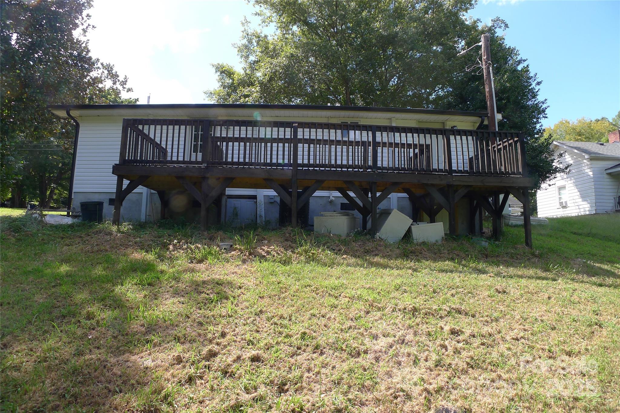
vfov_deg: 53.1
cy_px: 206
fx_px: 413
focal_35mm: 24
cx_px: 310
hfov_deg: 73.7
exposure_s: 1/400
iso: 80
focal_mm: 5.1
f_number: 2.8
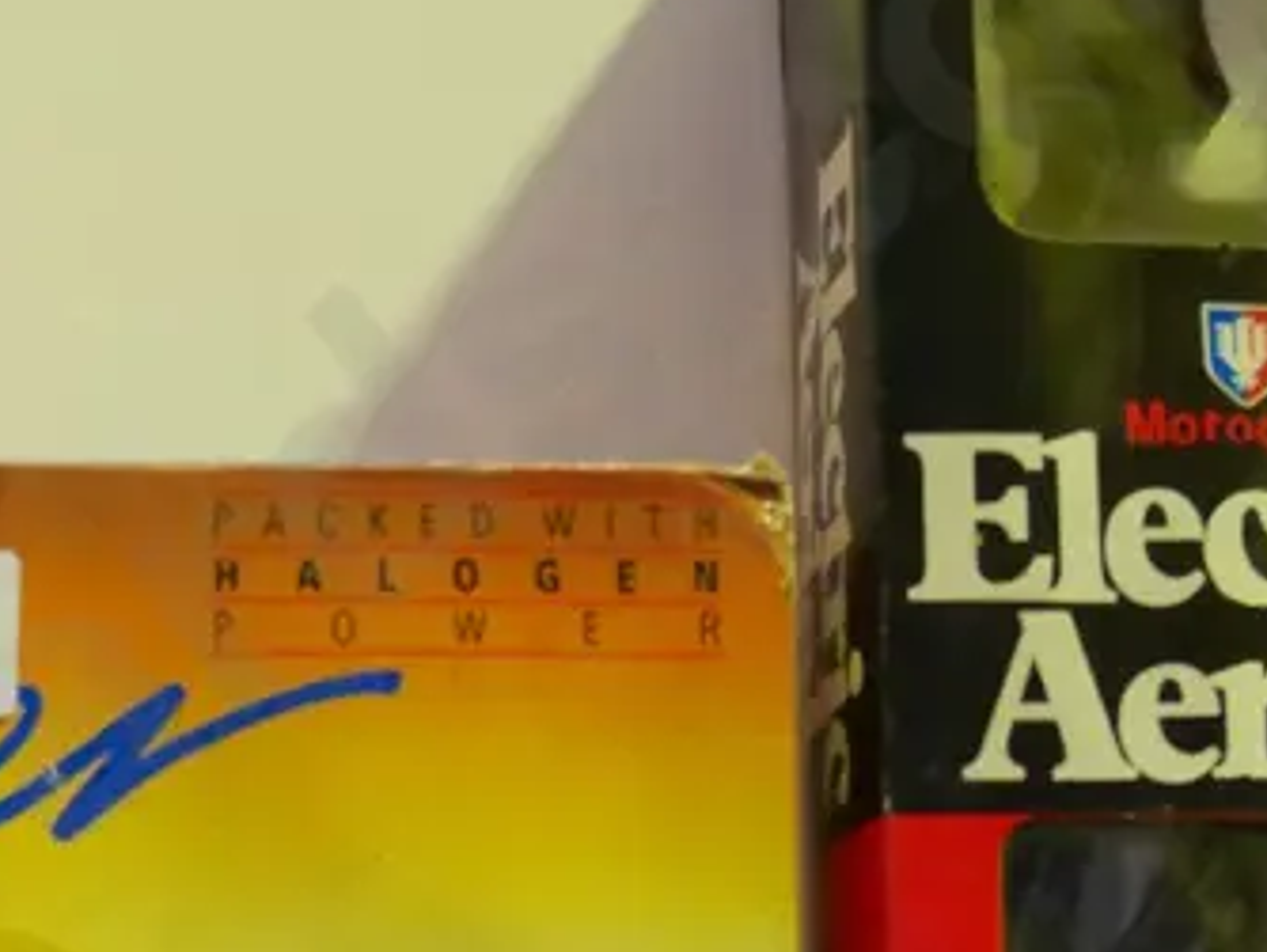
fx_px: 5165
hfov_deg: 13.7
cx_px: -64
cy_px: 821
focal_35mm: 141
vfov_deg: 10.5
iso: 3200
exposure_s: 1/160
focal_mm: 23
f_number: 4.9
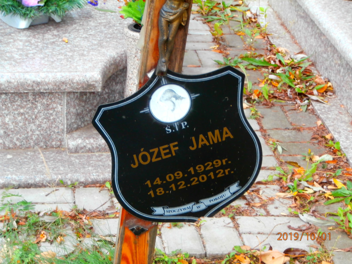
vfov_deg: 13.5
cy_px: 132
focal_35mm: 110
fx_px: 1119
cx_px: 176
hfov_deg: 17.9
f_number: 5.4
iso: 200
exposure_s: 1/100
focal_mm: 19.54
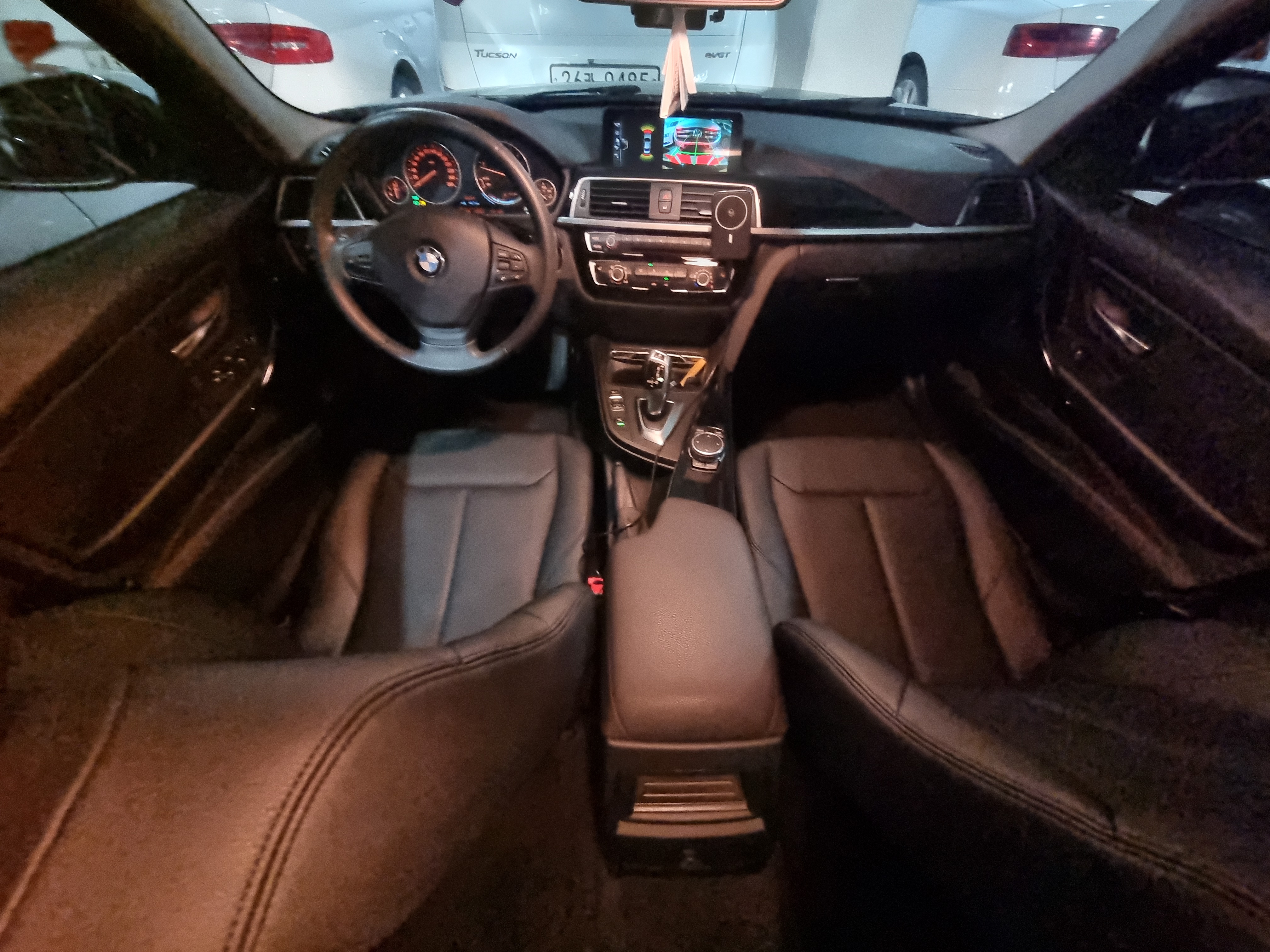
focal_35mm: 13
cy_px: 476
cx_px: 635
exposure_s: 1/13
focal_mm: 2.2
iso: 2500
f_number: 2.2
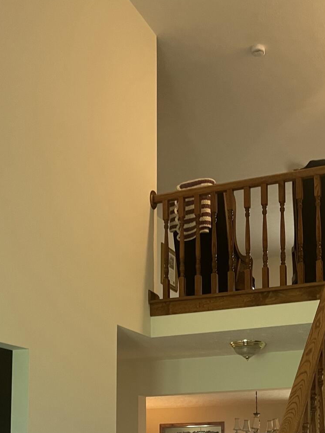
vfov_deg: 34.5
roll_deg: -0.1
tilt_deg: +8.5
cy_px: 400
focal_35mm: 52
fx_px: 651
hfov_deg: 27.6
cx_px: 253
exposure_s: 1/60
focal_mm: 5.1
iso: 320
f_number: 1.6
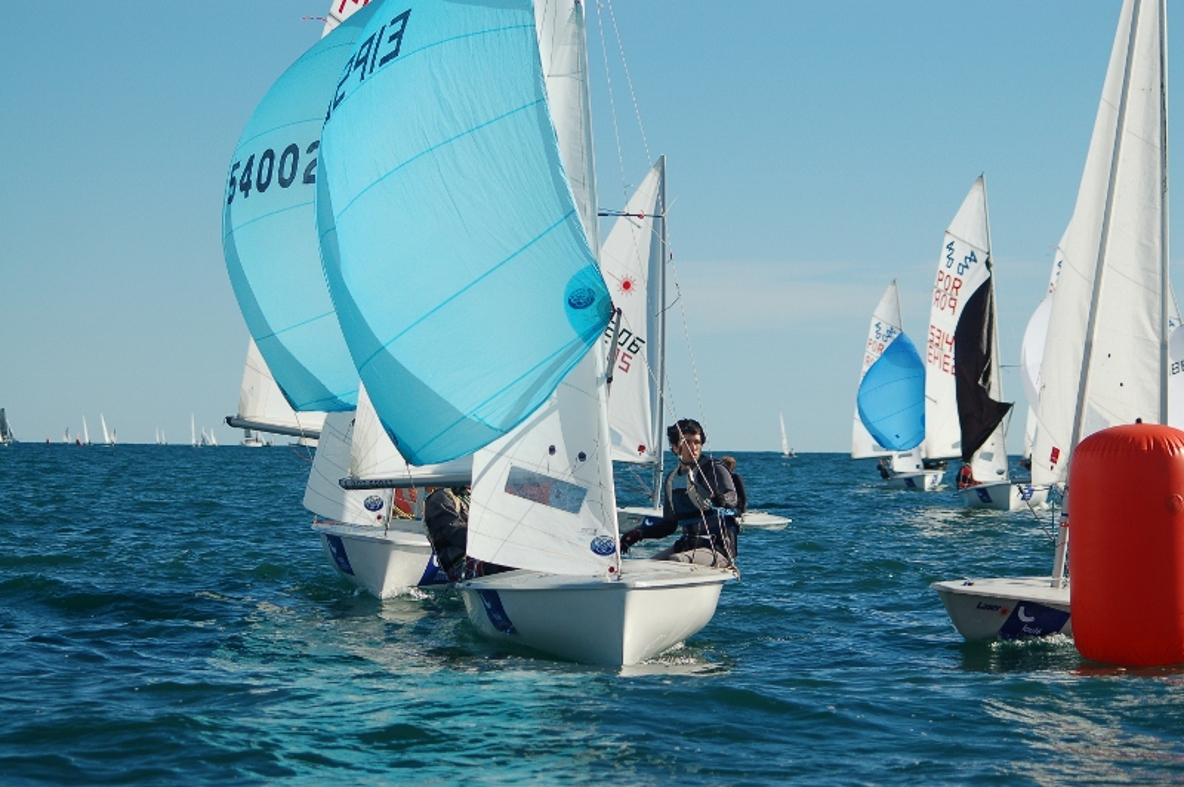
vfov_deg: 12.2
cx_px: 592
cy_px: 394
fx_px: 3697
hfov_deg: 18.2
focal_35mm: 112
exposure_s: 1/1250
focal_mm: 75
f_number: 5
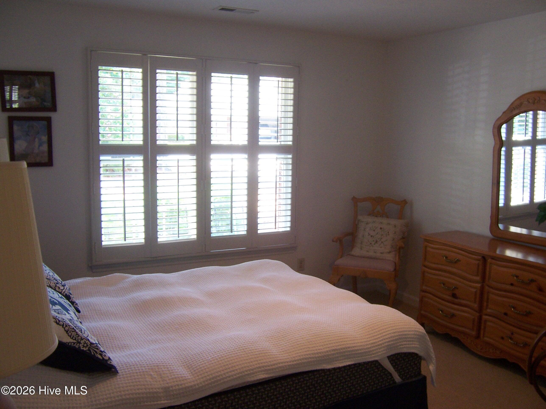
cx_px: 273
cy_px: 204
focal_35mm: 33
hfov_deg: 55.4
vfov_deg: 42.9
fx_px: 521
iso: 140
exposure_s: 1/20
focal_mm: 5.5
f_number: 3.4
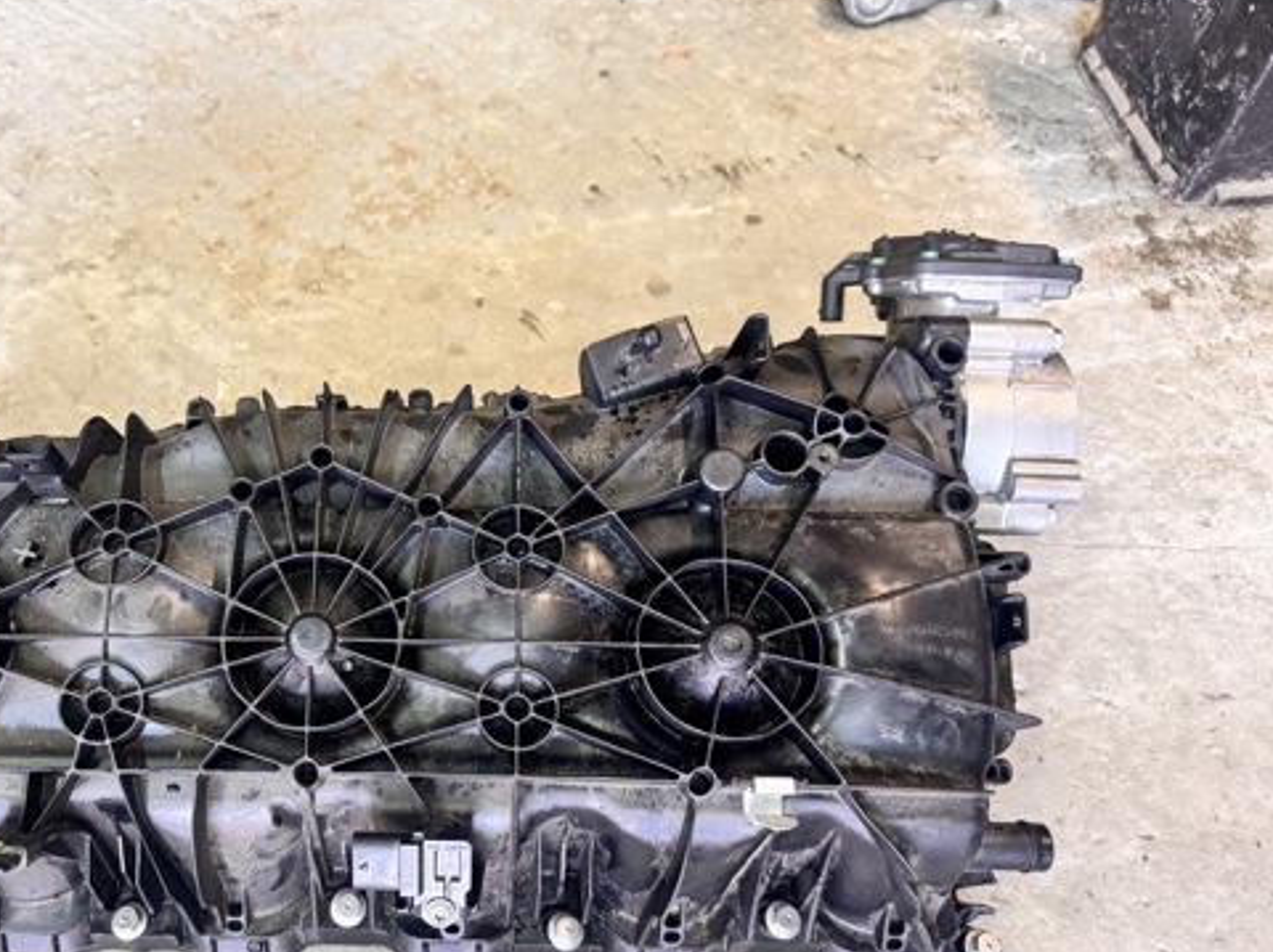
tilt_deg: -57.8
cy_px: 553
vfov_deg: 43.9
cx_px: 430
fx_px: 1176
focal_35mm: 32
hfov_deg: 55.7
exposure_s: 1/60
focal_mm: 6.76
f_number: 1.78
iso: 250
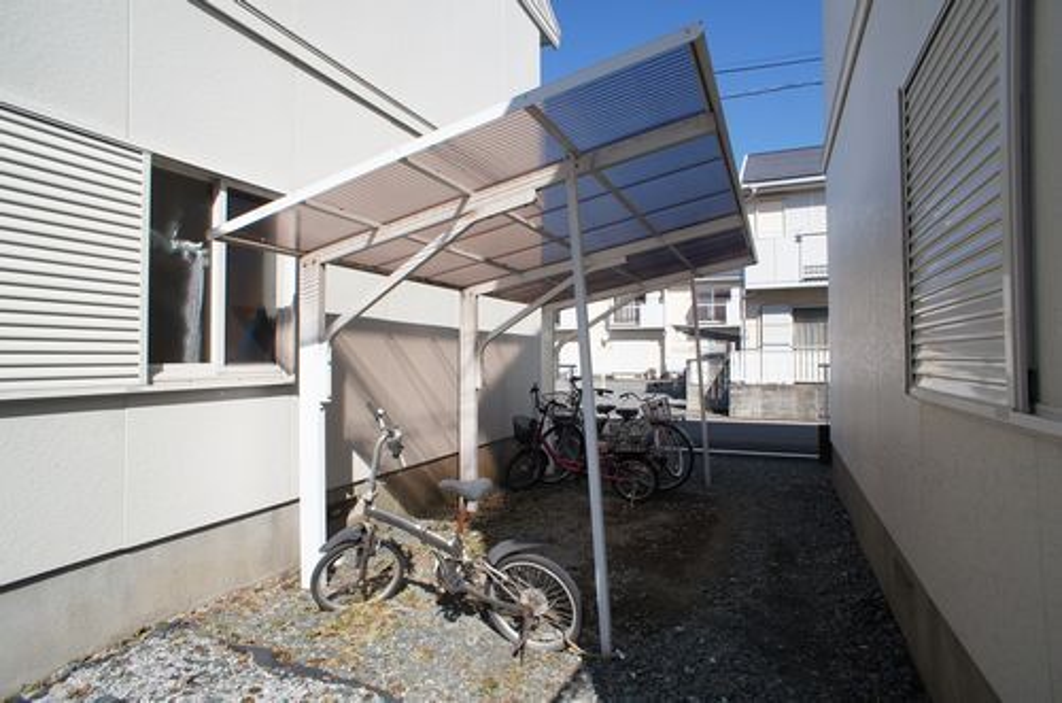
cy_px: 352
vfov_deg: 52.9
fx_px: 706
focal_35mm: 24
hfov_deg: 73.9
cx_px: 531
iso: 200
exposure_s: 1/640
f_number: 8
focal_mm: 16
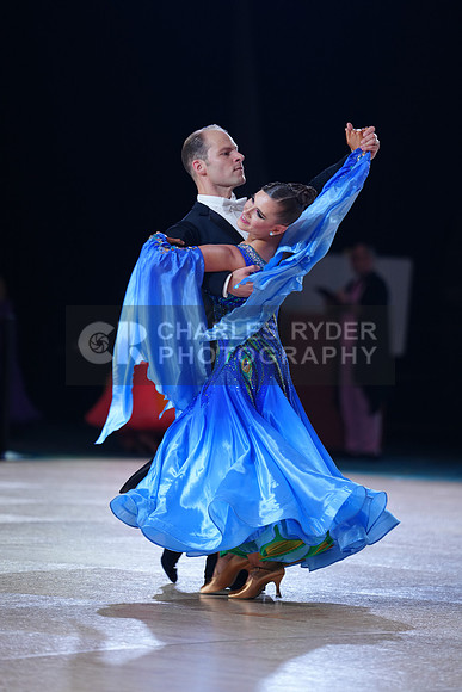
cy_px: 346
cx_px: 231
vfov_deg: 11.9
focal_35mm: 173
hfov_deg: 7.9
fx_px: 3328
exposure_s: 1/500
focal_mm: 173
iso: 640
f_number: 2.8
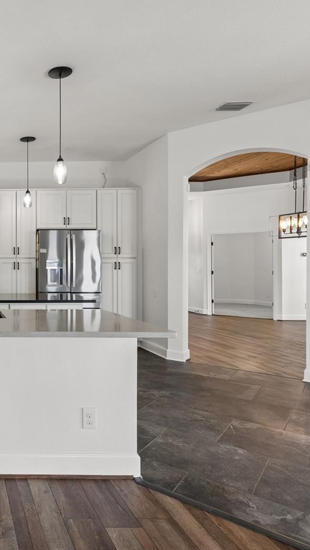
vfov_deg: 76.3
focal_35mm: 24
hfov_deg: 38.3
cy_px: 274
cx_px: -42
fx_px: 351
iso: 100
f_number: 7.1
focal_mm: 10
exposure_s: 1/8
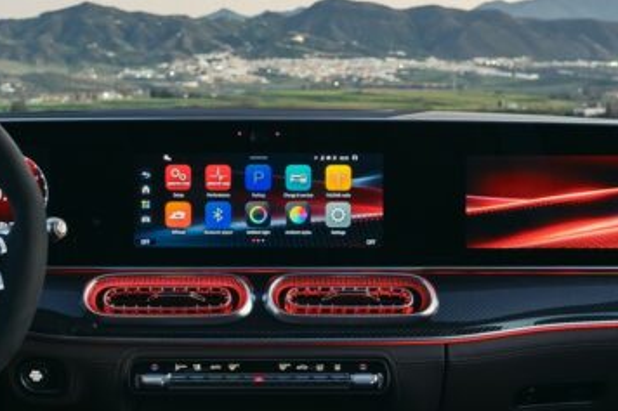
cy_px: 220
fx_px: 927
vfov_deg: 25.0
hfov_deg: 36.8
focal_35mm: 54
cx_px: 273
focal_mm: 16
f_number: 4
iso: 400
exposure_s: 1/10
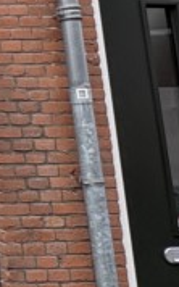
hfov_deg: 10.3
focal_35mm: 80
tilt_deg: +8.9
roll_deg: +0.7
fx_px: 625
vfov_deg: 25.4
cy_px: 56
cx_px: -390
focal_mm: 2.22
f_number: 2.2
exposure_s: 1/362
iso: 40
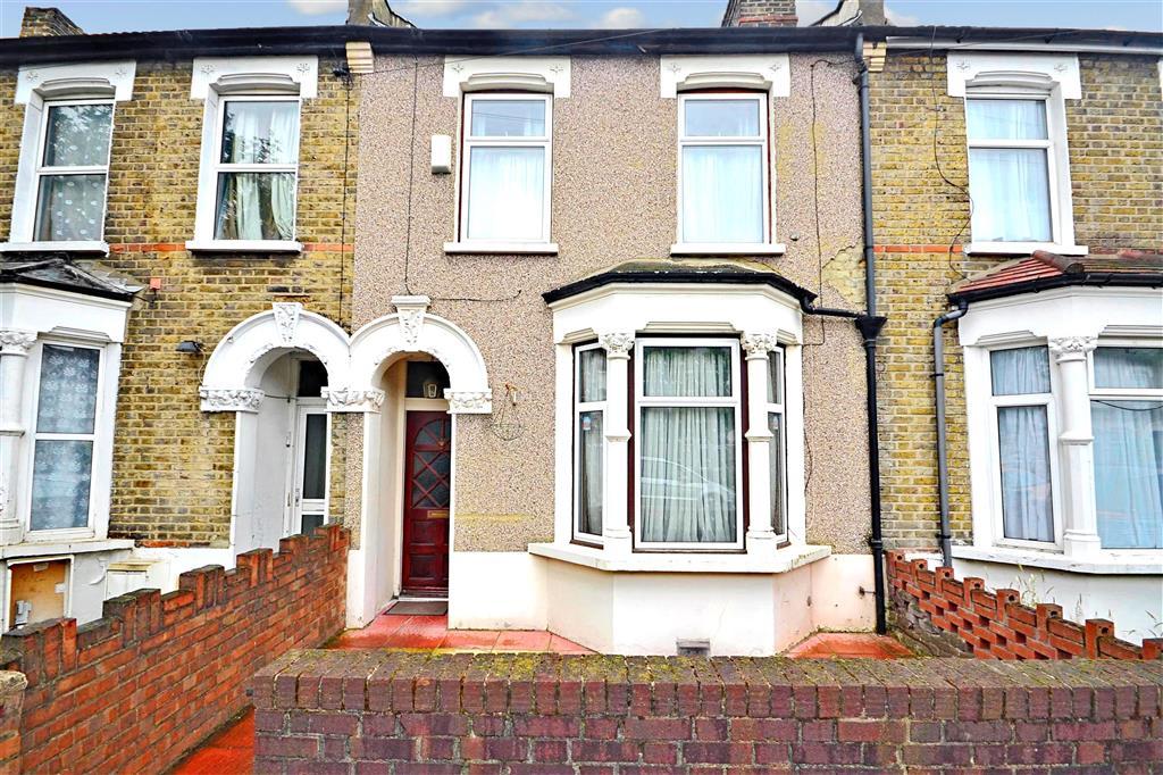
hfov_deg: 100.4
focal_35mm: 15
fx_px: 484
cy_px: 388
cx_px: 582
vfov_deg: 77.3
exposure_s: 1/40
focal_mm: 10
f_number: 9
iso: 200
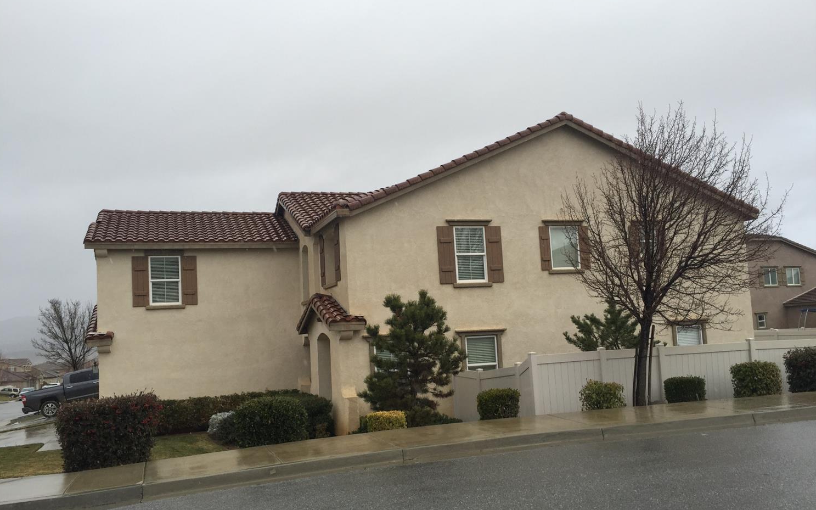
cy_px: 275
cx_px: 406
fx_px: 689
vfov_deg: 40.6
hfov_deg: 61.2
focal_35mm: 31
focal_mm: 4.15
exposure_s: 1/1412
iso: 32
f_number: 2.2
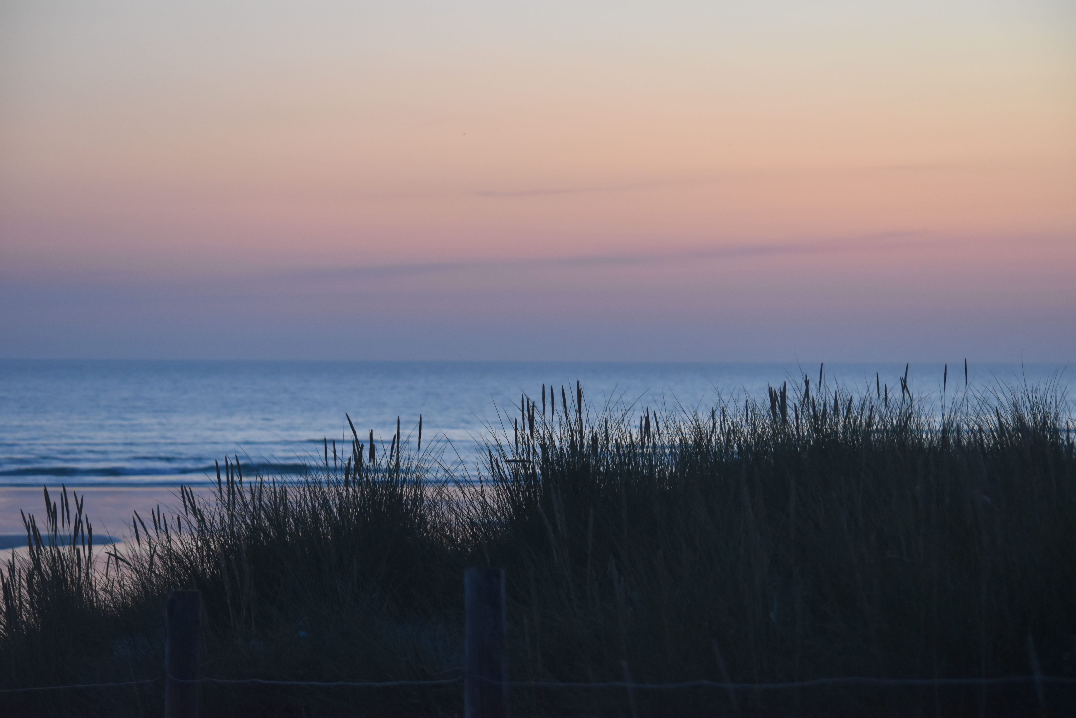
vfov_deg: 10.8
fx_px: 3811
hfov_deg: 16.1
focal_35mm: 128
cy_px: 359
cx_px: 538
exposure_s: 1/60
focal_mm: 85
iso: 1250
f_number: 4.5
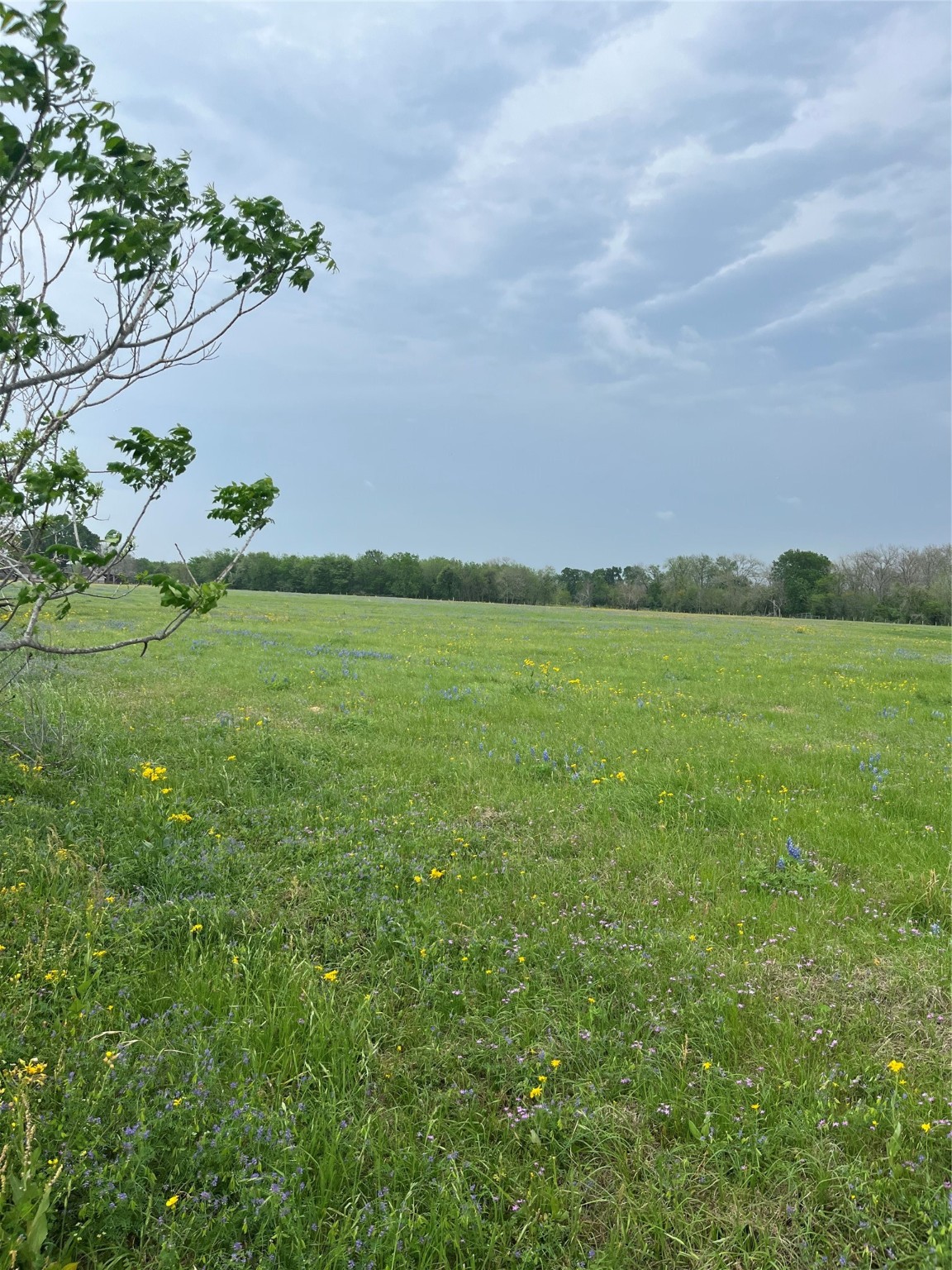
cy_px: 635
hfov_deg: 53.1
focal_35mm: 26
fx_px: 953
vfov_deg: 67.3
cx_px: 476
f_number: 1.6
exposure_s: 1/1862
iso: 50
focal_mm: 5.1
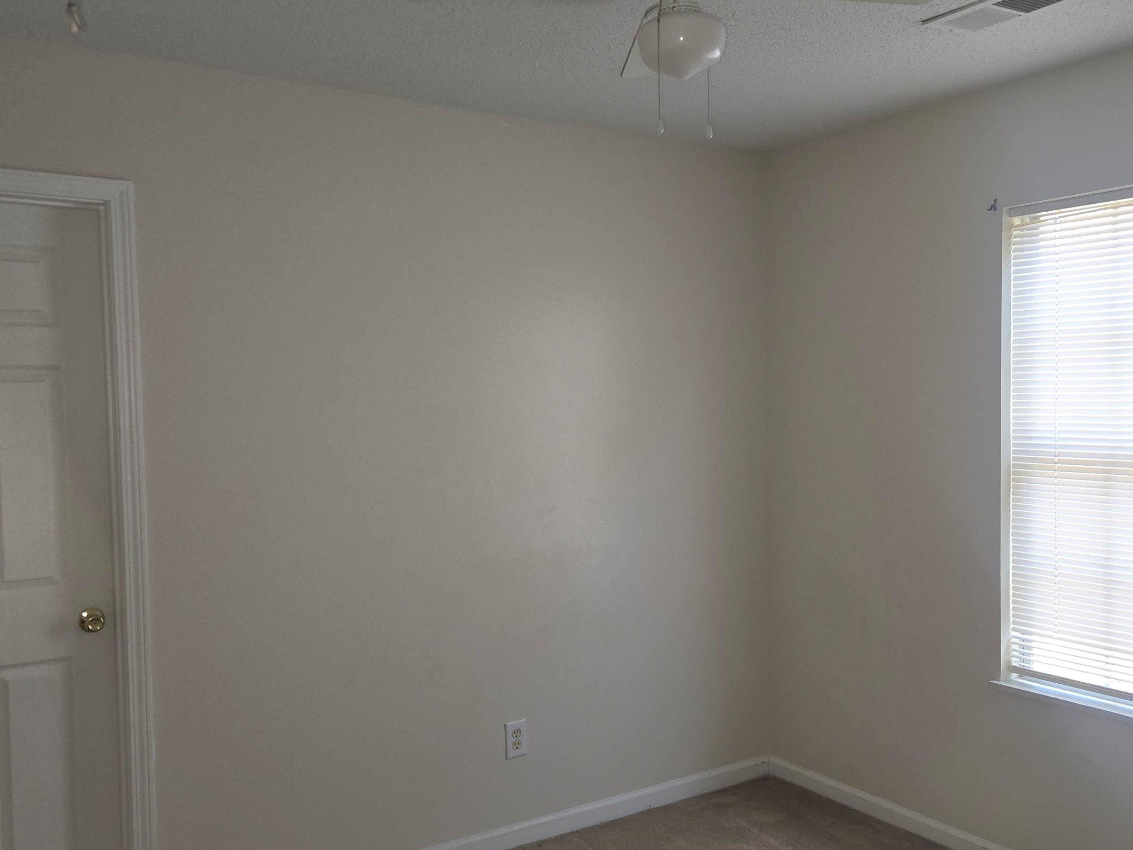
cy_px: 459
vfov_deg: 42.9
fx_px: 1080
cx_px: 632
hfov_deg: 55.2
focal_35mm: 33
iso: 64
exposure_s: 1/60.2
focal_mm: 5.4
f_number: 1.8
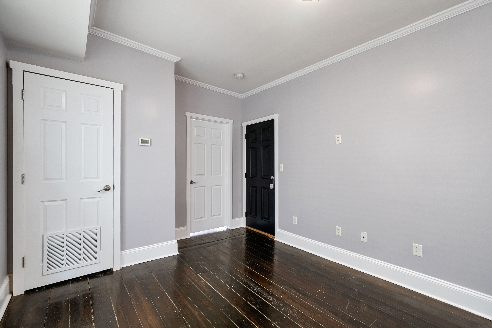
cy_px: 164
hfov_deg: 100.4
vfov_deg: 77.4
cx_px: 246
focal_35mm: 15
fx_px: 205
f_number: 8
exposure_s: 1/2
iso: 320
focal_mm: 15
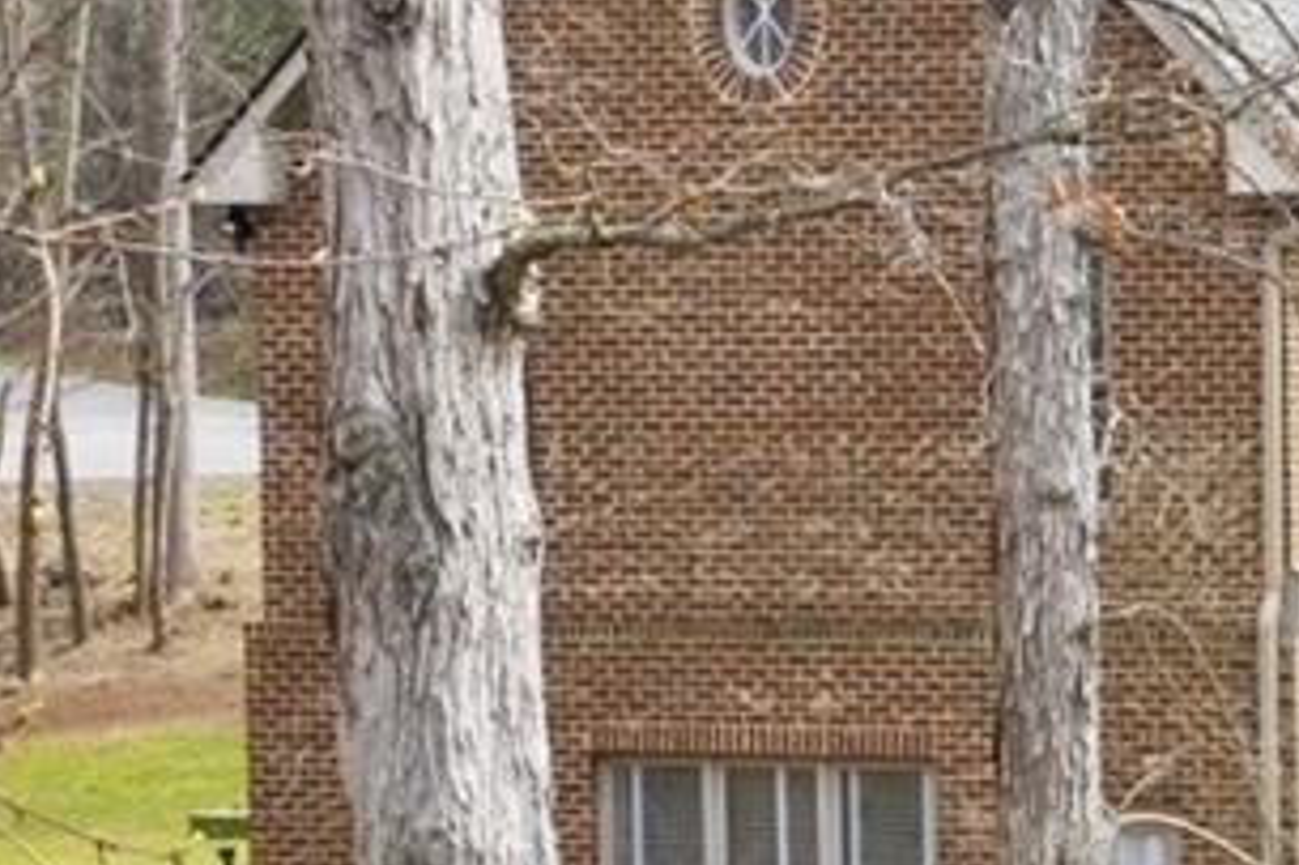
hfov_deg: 18.6
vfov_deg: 14.5
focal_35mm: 94
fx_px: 3390
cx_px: 2074
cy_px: 420
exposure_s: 1/200
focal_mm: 10.26
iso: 100
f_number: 5
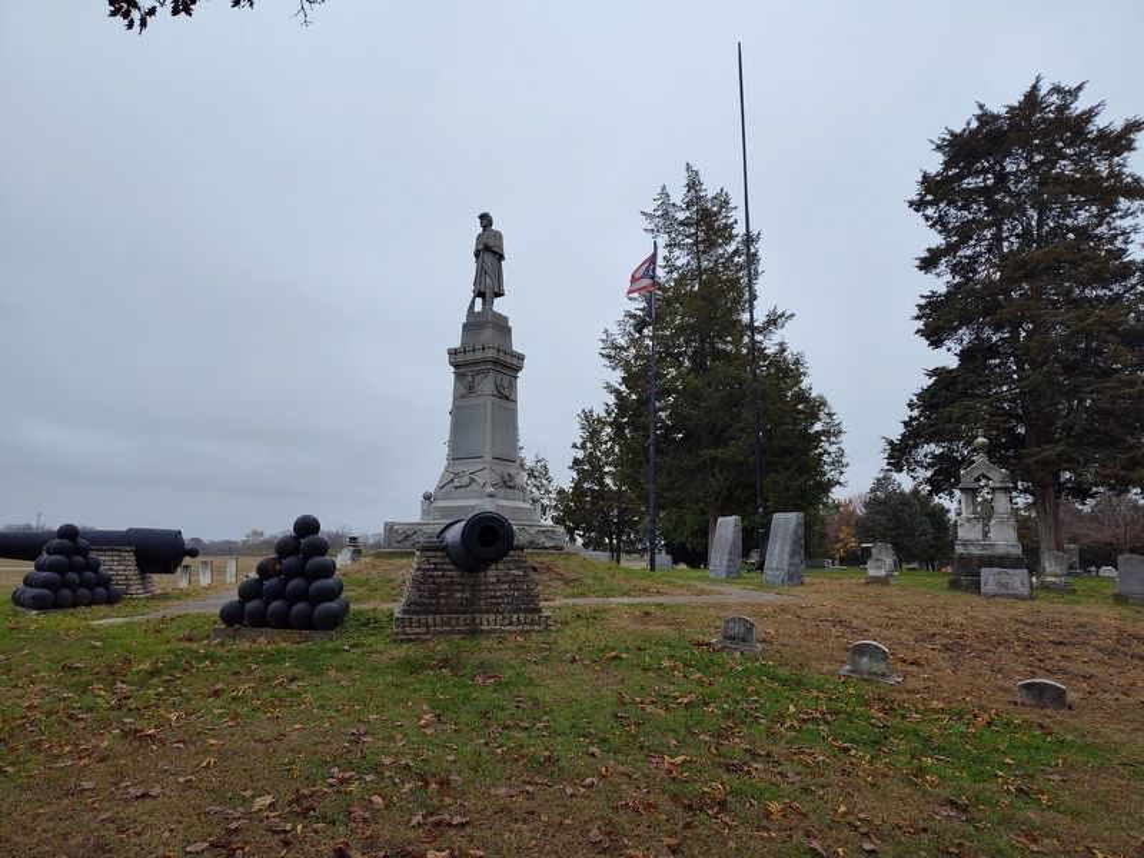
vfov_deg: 58.9
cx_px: 572
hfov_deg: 73.9
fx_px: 760
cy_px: 429
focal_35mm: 23
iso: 125
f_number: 1.8
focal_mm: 5.56
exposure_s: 1/200
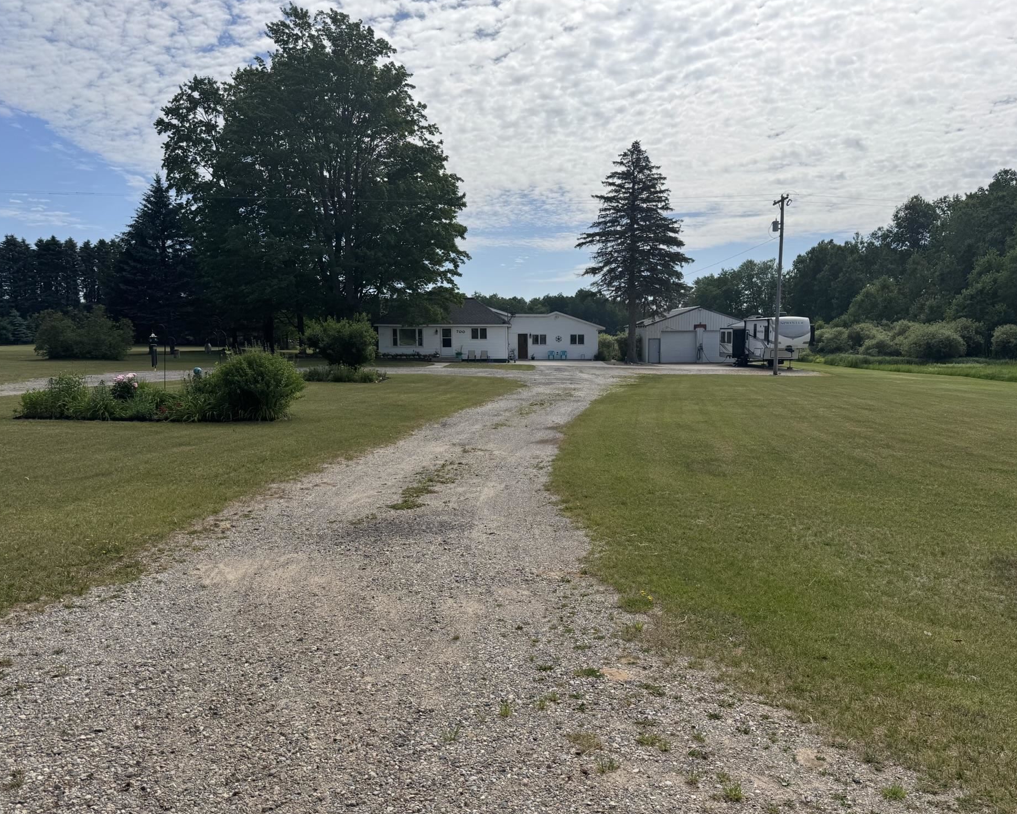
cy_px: 400
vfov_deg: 54.9
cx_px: 556
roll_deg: -0.2
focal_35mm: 26
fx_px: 783
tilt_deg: -5.1
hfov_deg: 65.9
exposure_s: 1/7092
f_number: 1.78
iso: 80
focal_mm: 6.76
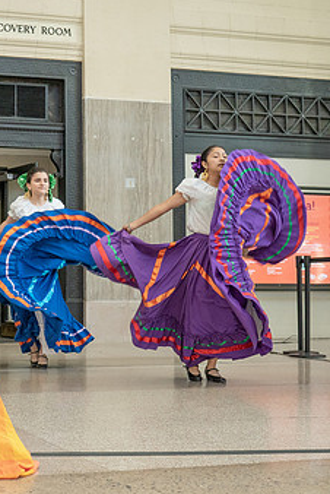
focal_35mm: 67
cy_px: 251
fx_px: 919
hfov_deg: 19.0
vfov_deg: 30.1
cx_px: -85
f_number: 4
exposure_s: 1/200
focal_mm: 35
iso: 2000
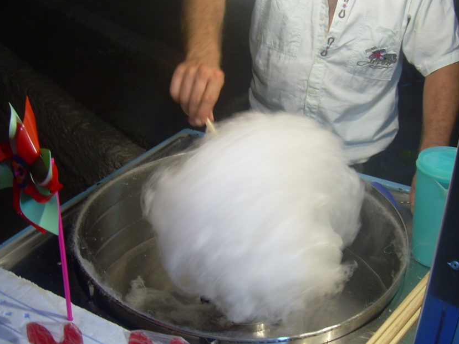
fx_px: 623
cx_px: 243
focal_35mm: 47
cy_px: 175
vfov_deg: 30.9
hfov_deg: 40.4
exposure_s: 1/17.8
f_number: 2.8
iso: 50
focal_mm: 6.3
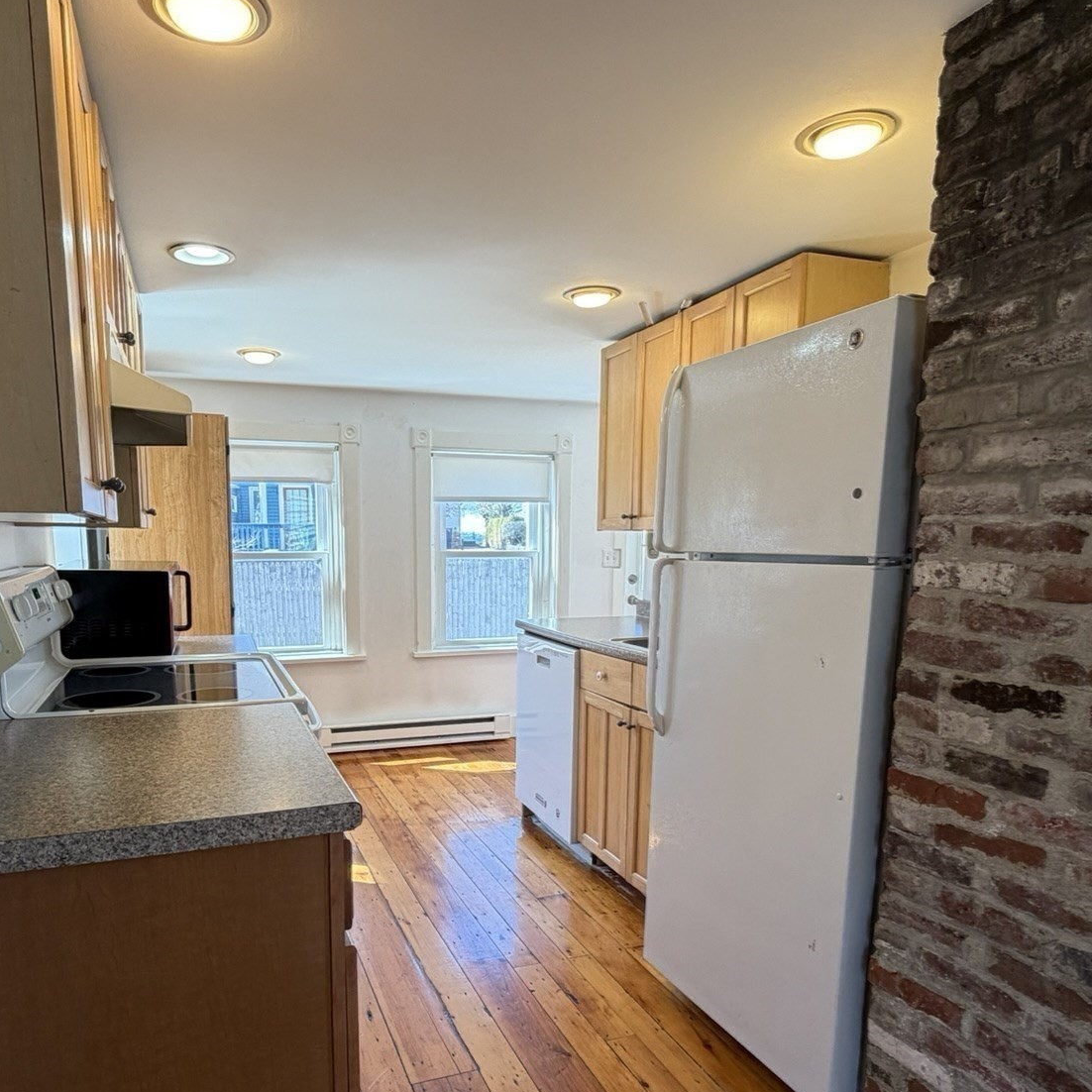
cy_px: 662
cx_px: 474
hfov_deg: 67.0
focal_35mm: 23
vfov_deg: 66.5
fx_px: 821
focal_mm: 2.22
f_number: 2.2
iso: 100
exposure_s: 1/120
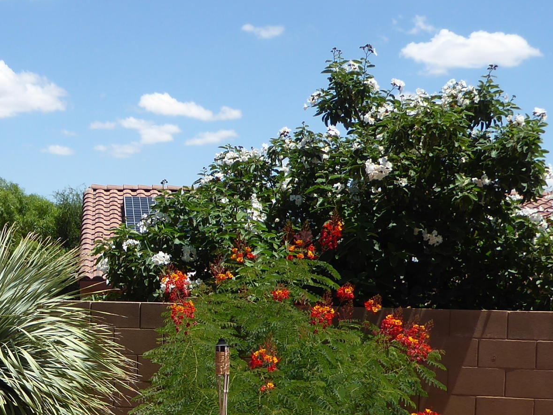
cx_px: 80
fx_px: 1182
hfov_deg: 25.7
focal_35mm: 74
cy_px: 367
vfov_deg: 19.6
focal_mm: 5
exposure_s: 1/800
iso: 80
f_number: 3.5
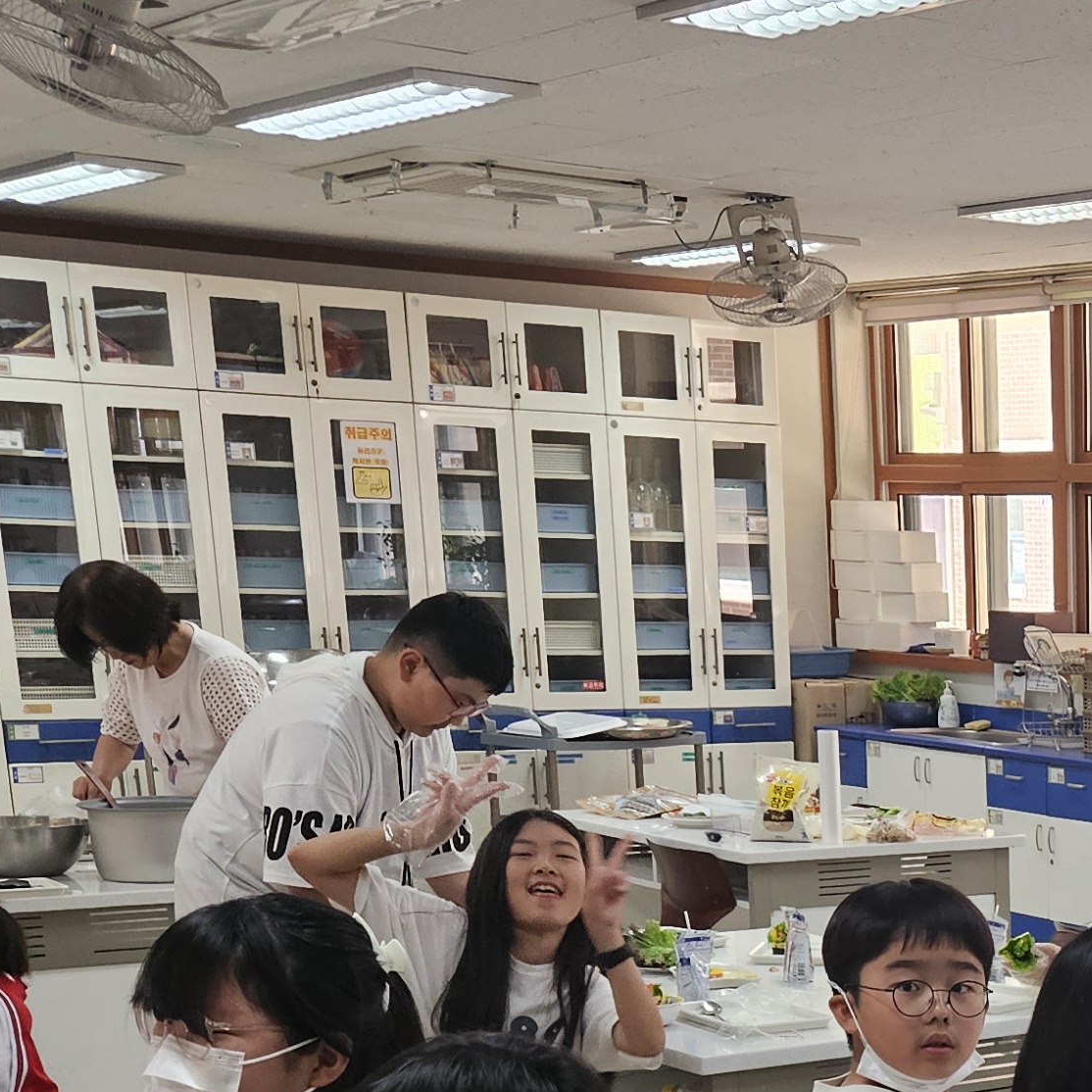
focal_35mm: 73
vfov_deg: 21.9
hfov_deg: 21.6
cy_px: 1321
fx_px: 2605
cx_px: 1375
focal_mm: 5.4
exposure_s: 1/120
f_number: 1.8
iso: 200
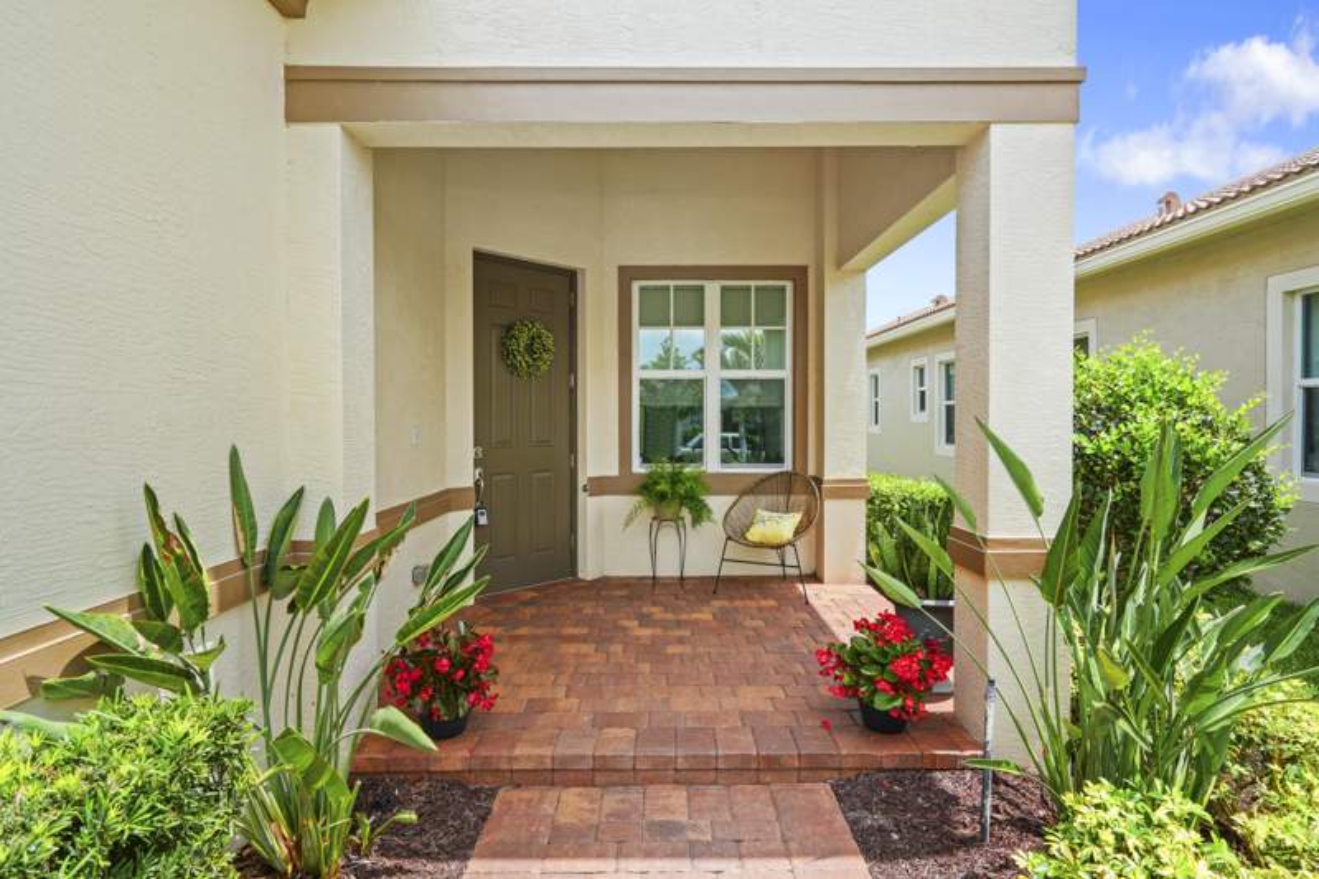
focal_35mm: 19
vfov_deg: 64.5
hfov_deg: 86.9
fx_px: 696
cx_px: 660
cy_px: 440
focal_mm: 19
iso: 125
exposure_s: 1/30
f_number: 10
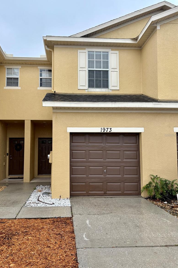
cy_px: 135
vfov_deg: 65.5
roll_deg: -0.5
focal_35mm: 28
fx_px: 208
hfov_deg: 46.3
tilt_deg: +4.8
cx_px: 77
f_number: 1.6
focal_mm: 5.96
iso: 50
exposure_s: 1/764
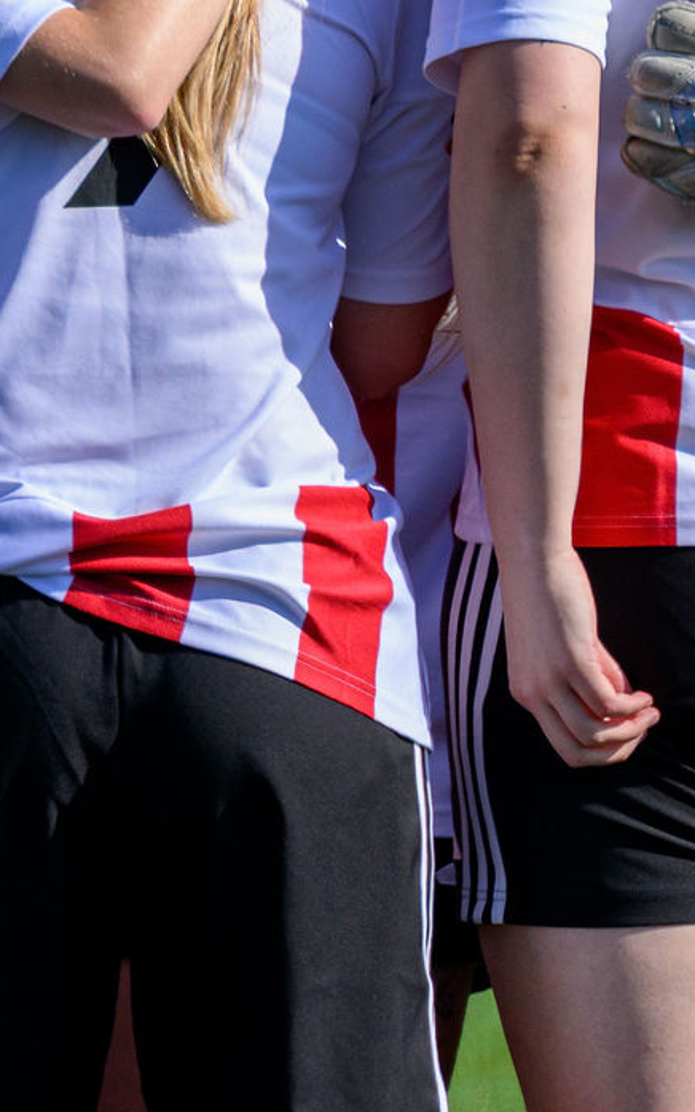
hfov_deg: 0.8
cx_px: 414
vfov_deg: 1.3
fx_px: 49934
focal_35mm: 1647
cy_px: -205
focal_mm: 400
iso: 450
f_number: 5.6
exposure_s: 1/1600
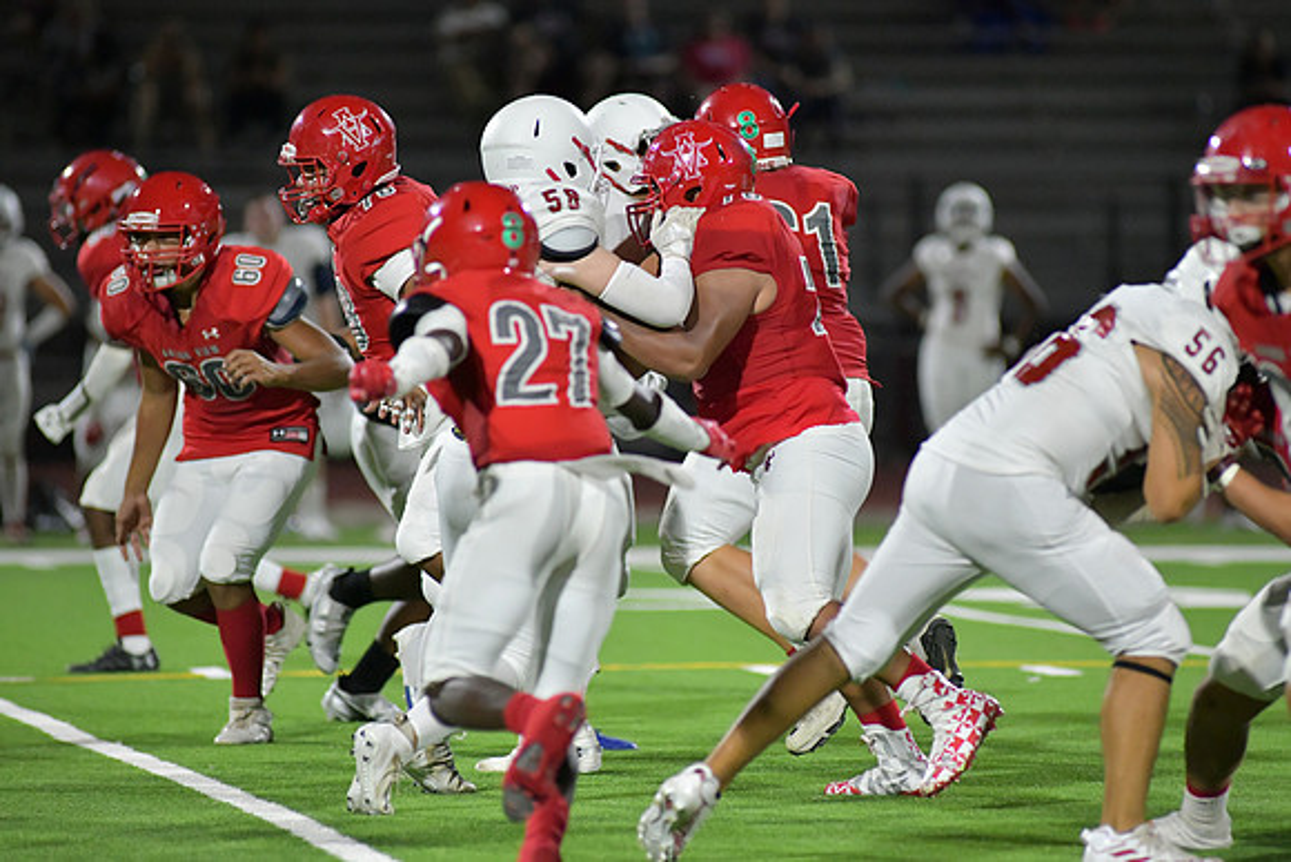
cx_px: 646
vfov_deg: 4.6
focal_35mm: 300
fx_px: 10760
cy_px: 431
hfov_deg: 6.9
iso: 7200
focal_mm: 300
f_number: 4
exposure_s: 1/1250
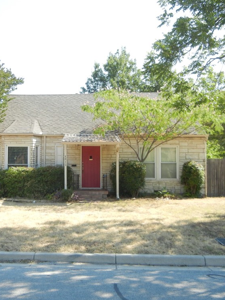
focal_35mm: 41
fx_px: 355
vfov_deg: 45.8
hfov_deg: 34.6
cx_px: 66
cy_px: 152
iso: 160
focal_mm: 5.4
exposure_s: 1/429
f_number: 3.5
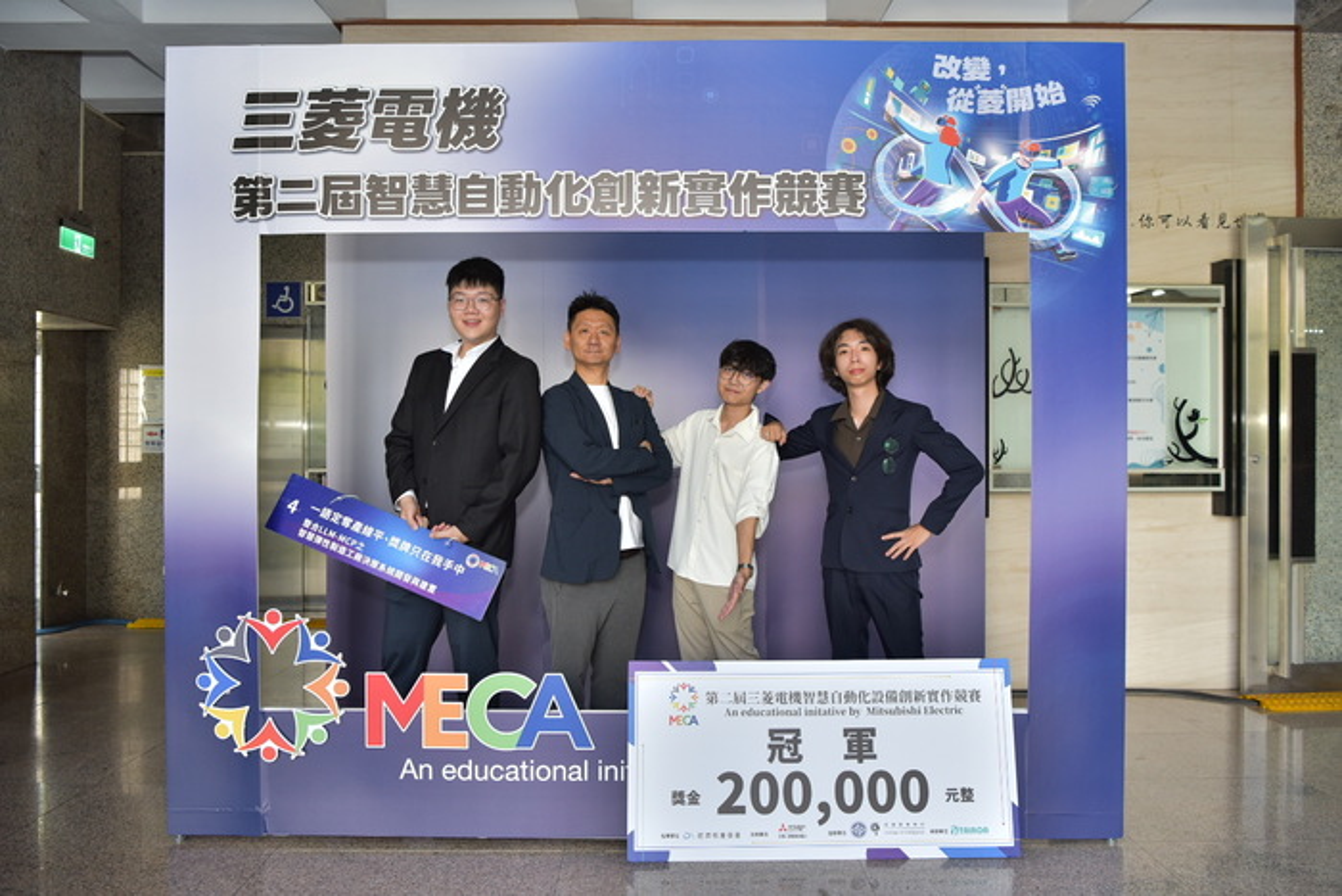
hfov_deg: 63.6
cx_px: 671
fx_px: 1081
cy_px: 448
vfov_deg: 45.0
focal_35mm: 29
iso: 400
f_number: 4.5
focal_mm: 29
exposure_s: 1/160
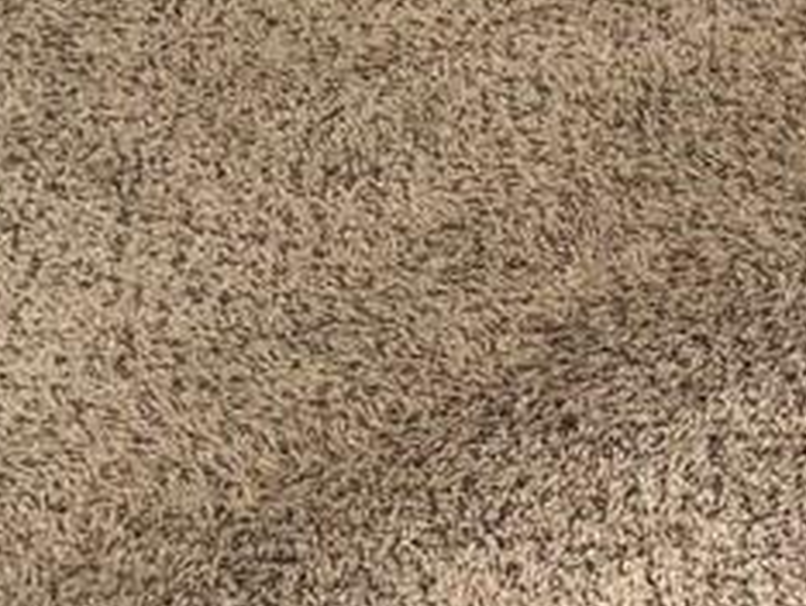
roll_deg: +0.5
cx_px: 2156
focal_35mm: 164
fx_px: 3823
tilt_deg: -6.3
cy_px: -1281
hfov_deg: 10.0
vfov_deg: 7.7
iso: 125
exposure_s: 1/121
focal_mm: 6.76
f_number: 1.78
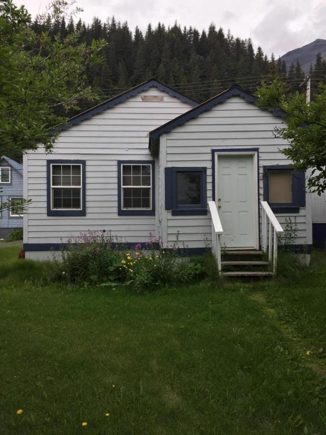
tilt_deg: +1.6
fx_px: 364
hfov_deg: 48.2
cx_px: 163
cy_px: 218
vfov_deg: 61.7
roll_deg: -0.1
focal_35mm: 29
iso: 32
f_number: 2.2
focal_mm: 4.15
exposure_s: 1/760
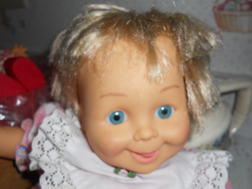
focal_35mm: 32
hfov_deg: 56.8
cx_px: 126
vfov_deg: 44.2
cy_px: 94
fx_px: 233
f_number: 8.8
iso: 80
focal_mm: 5.8
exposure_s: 1/25
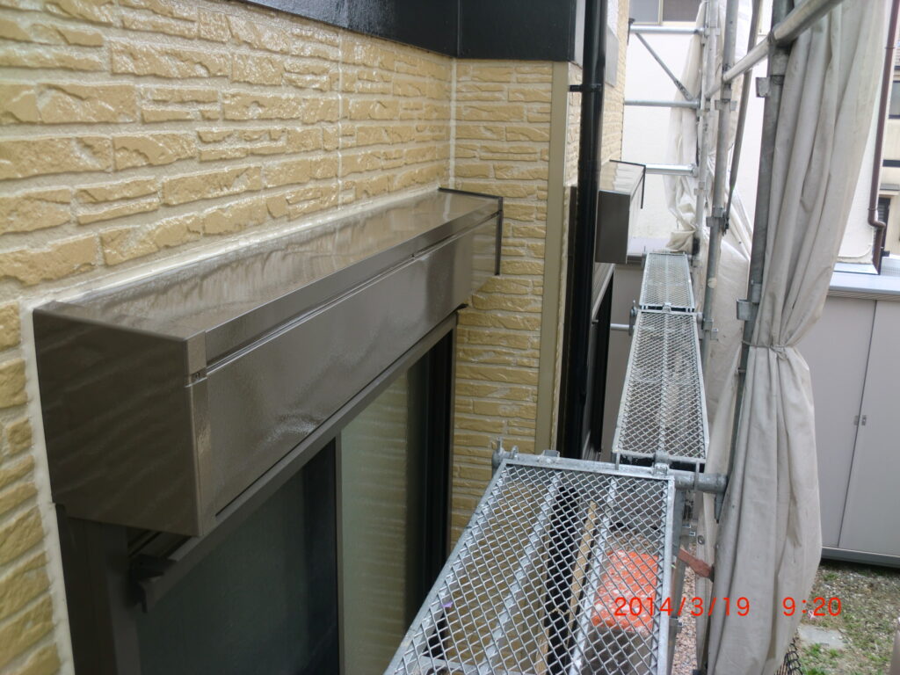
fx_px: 910
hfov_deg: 52.6
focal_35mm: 35
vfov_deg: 40.7
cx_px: 450
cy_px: 338
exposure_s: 1/100
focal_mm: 6.3
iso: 64
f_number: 3.1
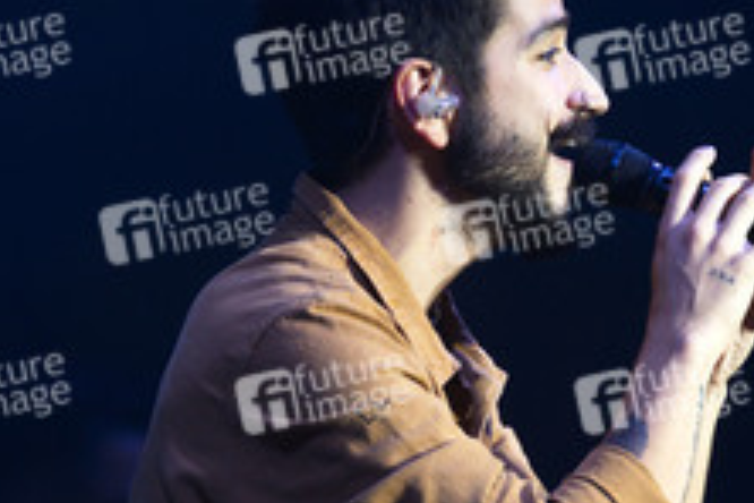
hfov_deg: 3.4
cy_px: 309
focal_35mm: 609
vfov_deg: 2.3
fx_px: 12754
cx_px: 572
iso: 1600
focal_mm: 300
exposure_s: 1/320
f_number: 4
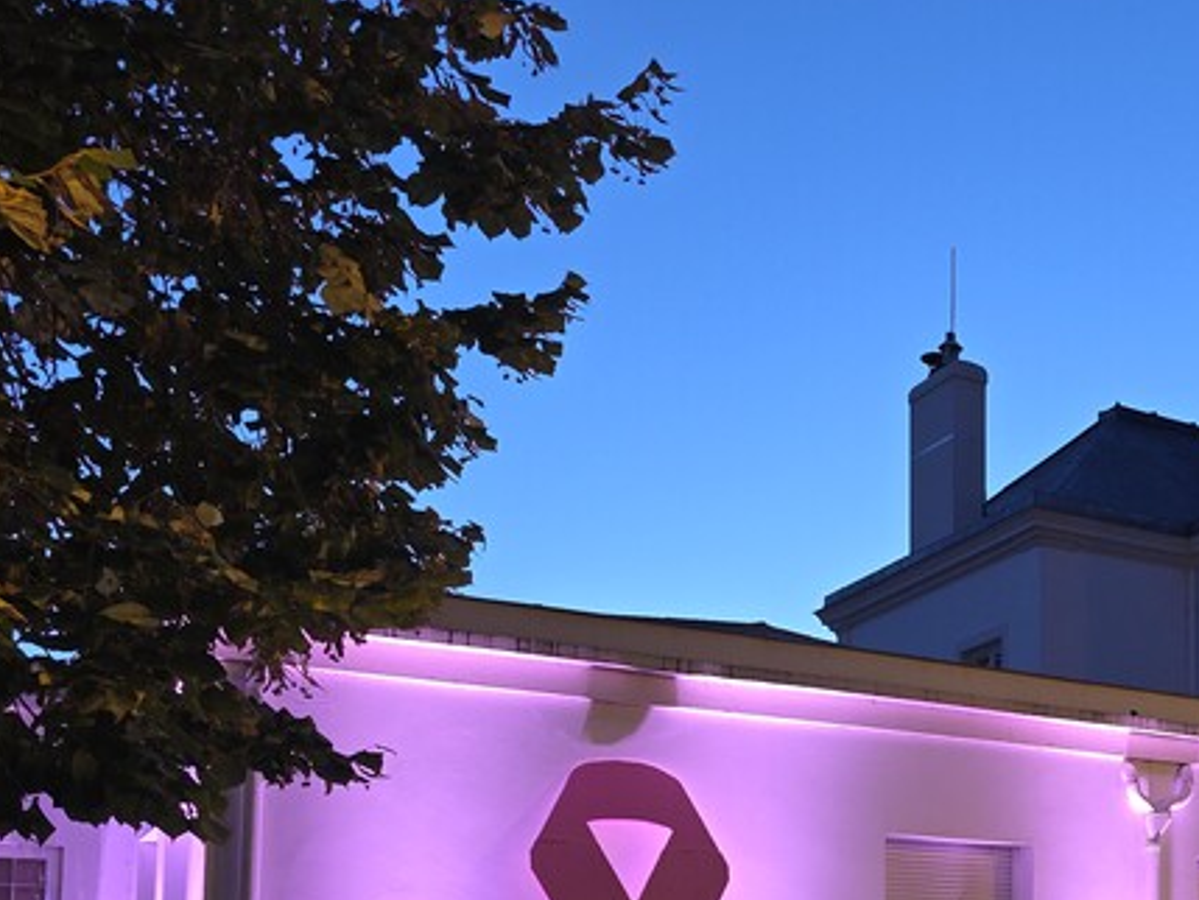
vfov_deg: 26.5
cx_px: 1249
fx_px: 1802
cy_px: 903
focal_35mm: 52
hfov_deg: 33.1
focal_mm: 6.3
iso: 125
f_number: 1.7
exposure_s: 1/19.6
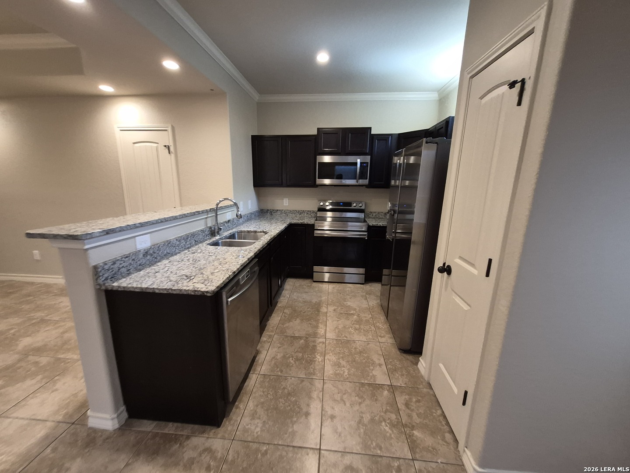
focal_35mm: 13
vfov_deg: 89.9
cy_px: 236
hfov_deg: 106.2
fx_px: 237
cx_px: 315
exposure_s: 1/60
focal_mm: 1.74
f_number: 2.2
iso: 250
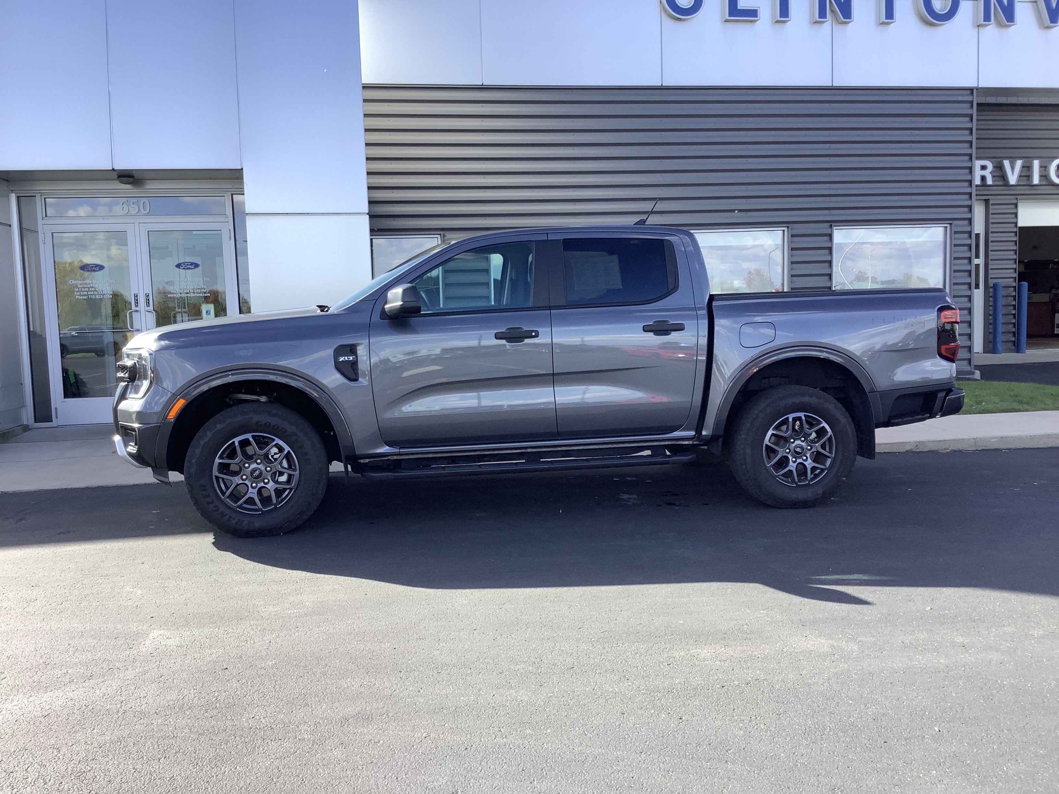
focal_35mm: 31
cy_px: 397
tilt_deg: -6.1
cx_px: 530
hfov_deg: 58.4
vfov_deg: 45.4
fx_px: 948
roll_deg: +1.3
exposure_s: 1/322
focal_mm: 3.3
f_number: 2.4
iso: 25
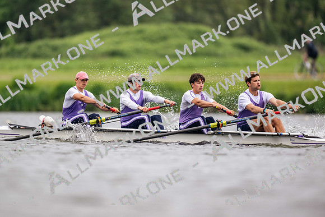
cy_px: 108
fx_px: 5418
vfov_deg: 2.3
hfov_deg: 3.4
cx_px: 162
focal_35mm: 600
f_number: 4
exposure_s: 1/2000
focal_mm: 600
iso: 900
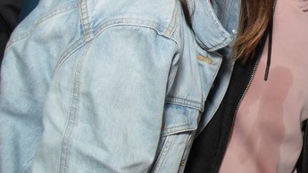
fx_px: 678
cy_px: -25
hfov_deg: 22.5
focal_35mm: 83
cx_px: 414
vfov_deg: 14.2
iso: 1600
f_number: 3.5
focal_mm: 18
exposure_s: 1/50
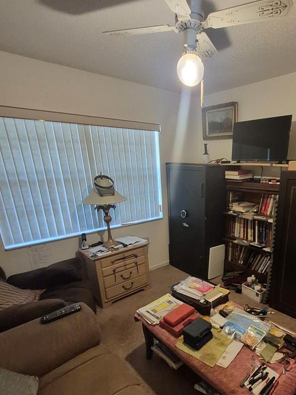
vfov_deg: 80.8
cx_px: 202
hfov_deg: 63.9
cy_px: 236
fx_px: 228
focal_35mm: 20
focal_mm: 1.74
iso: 1000
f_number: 2.2
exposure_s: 1/60
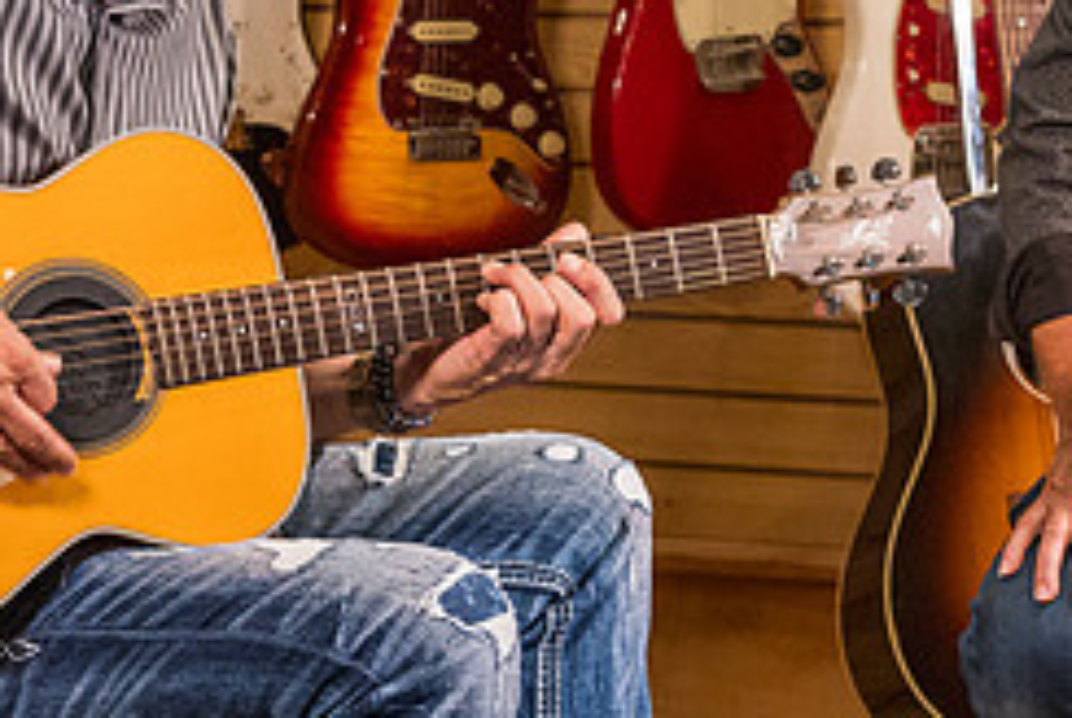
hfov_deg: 9.5
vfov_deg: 6.3
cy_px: 192
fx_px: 6469
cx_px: 750
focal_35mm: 217
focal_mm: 79
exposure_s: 1/200
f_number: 6.3
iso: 16000
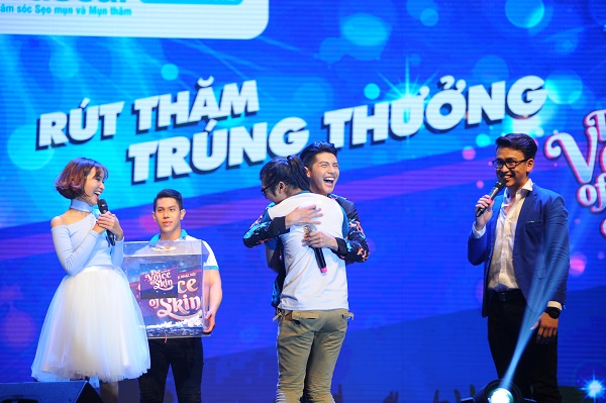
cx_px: 303
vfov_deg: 11.4
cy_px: 202
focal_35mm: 120
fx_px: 2018
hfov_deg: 17.1
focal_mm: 120
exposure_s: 1/250
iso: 800
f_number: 3.5
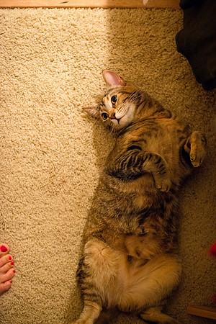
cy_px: 162
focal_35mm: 50
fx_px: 450
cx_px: 108
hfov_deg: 27.0
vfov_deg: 39.6
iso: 5000
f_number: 2
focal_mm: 50
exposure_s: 1/100
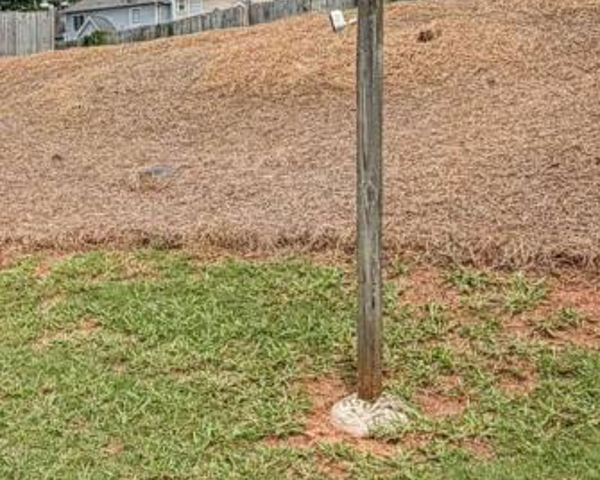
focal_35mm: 49
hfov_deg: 37.5
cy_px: -30
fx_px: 870
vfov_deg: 28.4
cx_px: 186
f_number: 2.2
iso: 20
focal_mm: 2.22
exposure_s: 1/1250
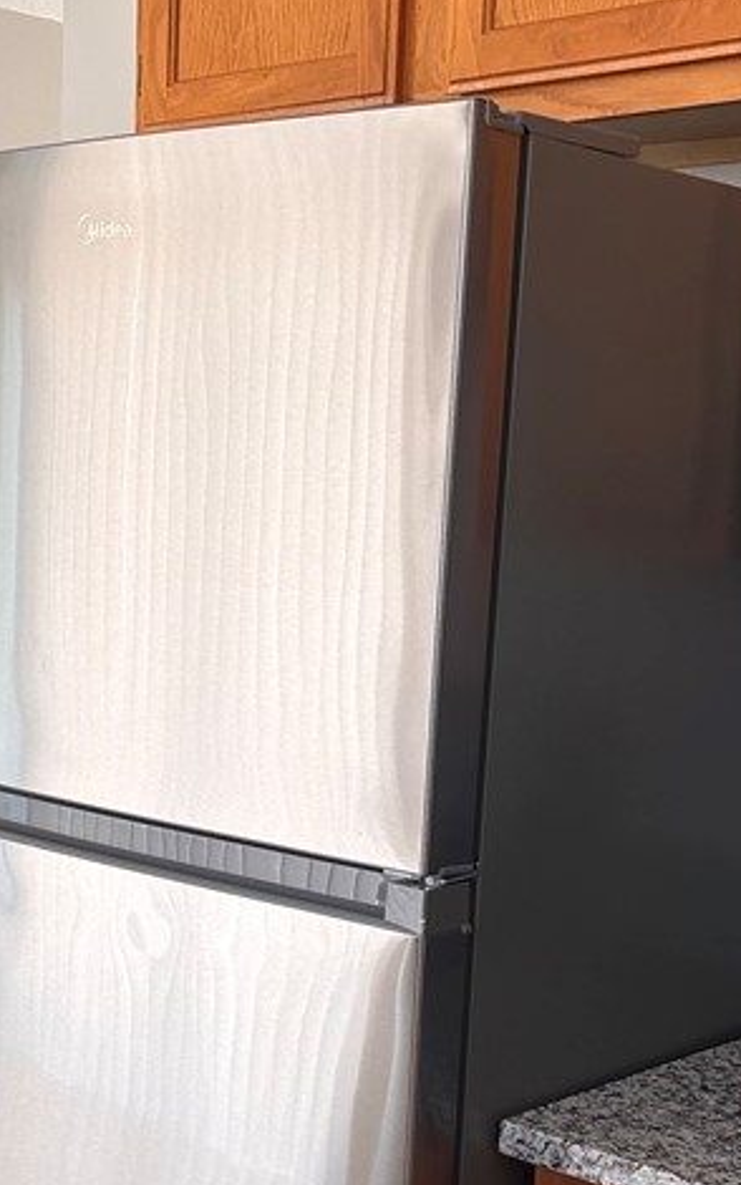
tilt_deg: -11.7
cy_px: 872
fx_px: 1938
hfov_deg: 21.6
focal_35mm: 60
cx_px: 280
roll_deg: -1.9
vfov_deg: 33.4
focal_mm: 5.96
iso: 125
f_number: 1.6
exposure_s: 1/106
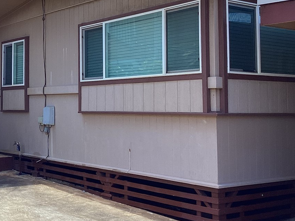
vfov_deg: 25.1
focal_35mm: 58
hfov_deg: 32.2
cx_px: 52
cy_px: 80
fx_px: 494
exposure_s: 1/529
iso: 25
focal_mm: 3.3
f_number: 2.4
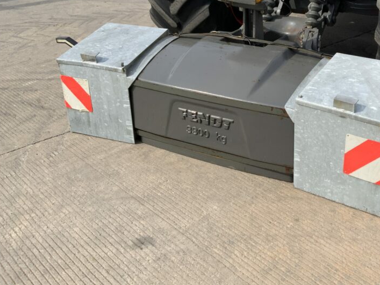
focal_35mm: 42
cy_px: 83
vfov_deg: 33.9
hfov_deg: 43.8
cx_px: 268
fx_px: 461
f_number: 1.8
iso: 16
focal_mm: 3
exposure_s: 1/1195
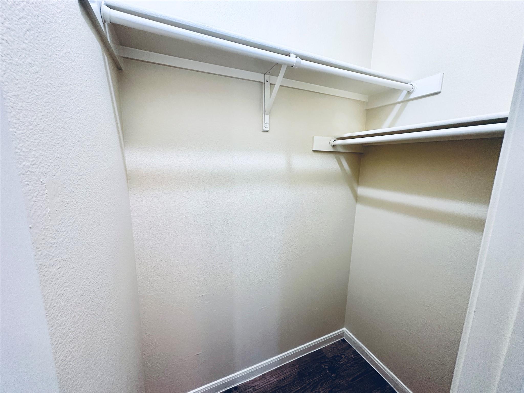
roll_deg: -0.9
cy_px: 196
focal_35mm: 14
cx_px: 262
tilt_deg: -9.2
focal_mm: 2.22
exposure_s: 1/60
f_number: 2.2
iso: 250
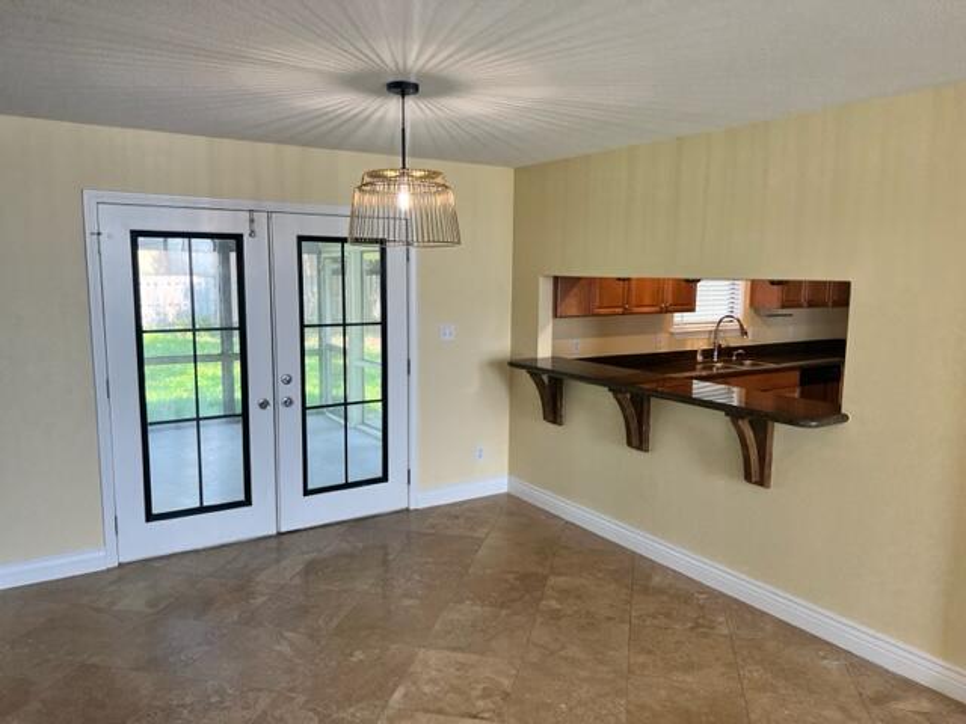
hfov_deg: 67.3
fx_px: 726
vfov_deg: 53.1
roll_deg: -0.3
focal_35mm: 26
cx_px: 483
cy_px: 362
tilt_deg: -8.6
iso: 64
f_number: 1.5
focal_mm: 5.7
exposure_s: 1/121
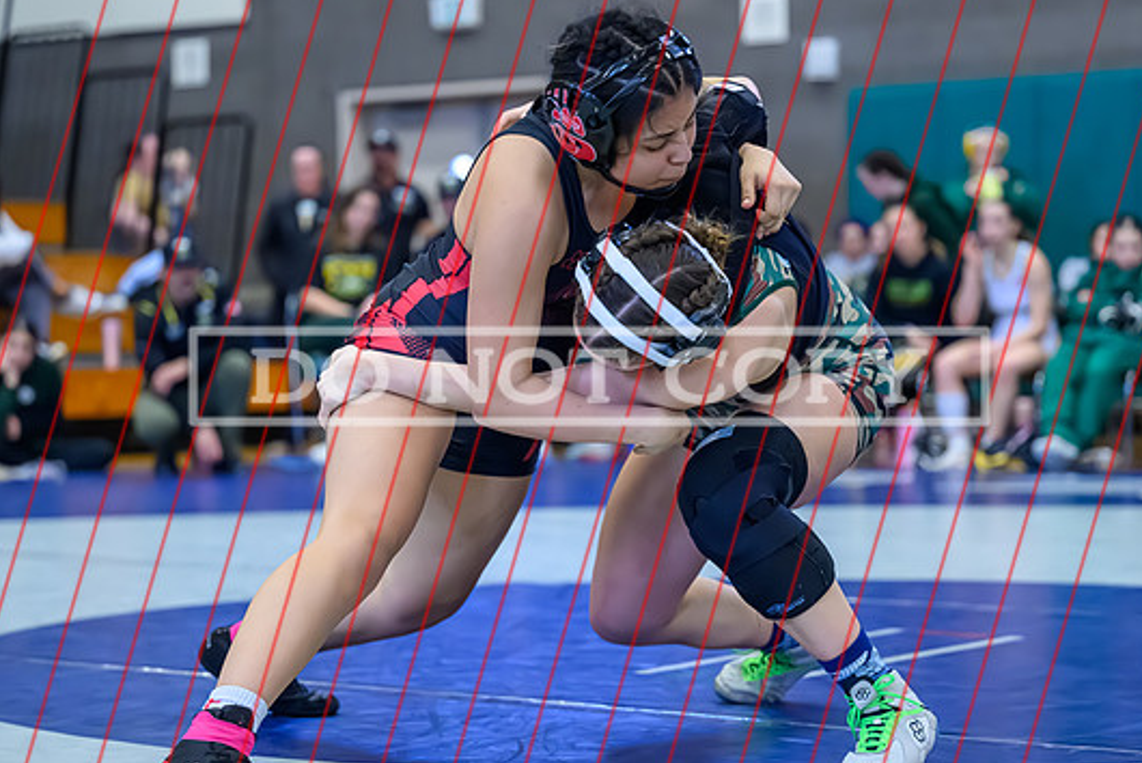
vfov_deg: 14.1
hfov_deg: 21.0
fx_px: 3079
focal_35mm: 97
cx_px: 546
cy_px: 377
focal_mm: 82
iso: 8000
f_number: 2.8
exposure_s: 1/640
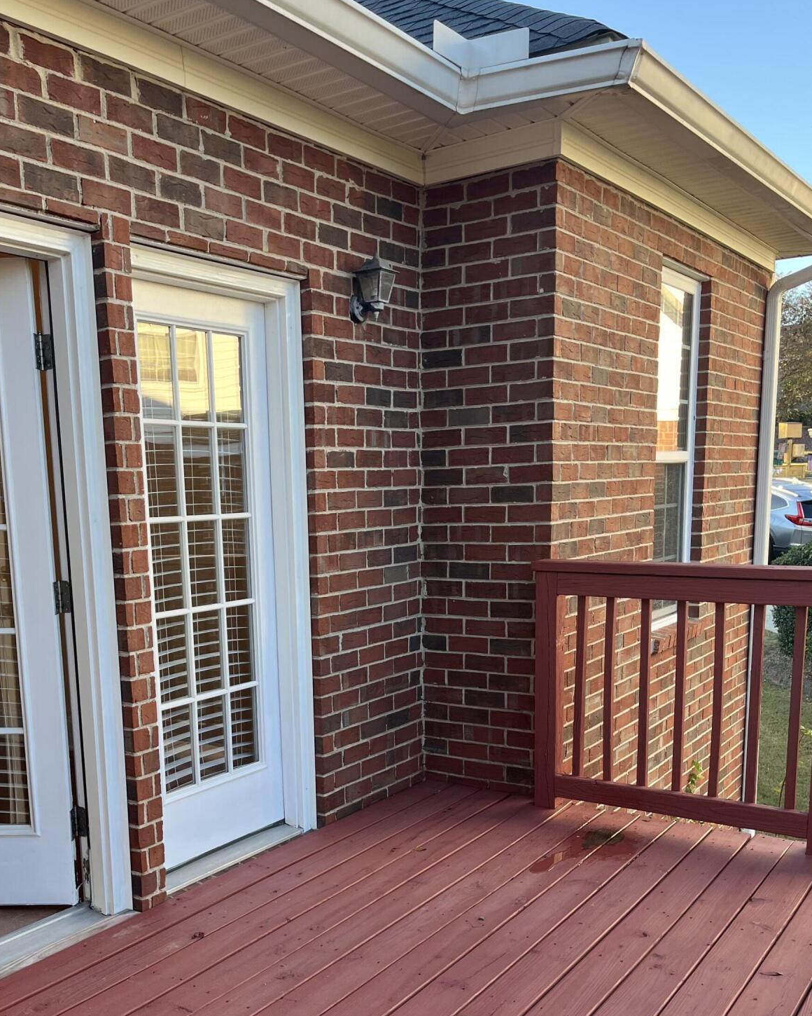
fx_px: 1051
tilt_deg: -9.6
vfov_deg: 50.6
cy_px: 677
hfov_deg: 42.0
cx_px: 327
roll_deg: +2.6
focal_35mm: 35
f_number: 1.6
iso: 40
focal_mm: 5.1
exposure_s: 1/209
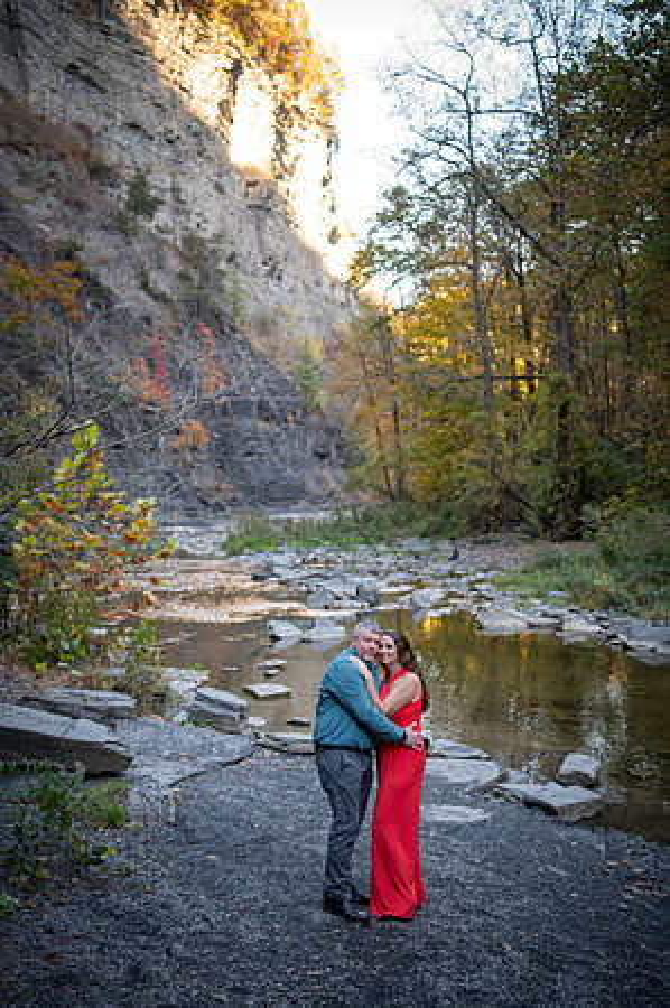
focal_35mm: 46
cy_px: 504
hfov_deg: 29.2
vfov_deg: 42.8
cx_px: 335
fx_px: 1287
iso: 640
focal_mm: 46
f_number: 2.8
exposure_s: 1/400
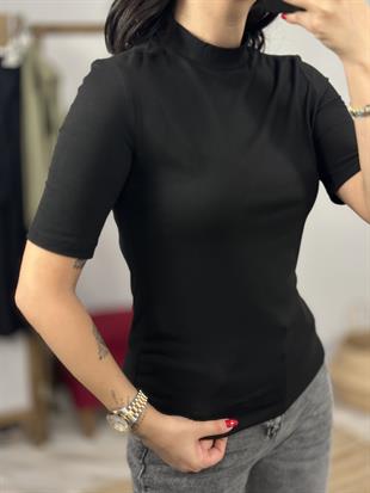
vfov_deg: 39.6
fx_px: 684
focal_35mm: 48
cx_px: 185
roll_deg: +5.5
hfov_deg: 30.3
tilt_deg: -35.2
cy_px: 246
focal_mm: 6.86
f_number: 1.78
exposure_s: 1/100
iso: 100
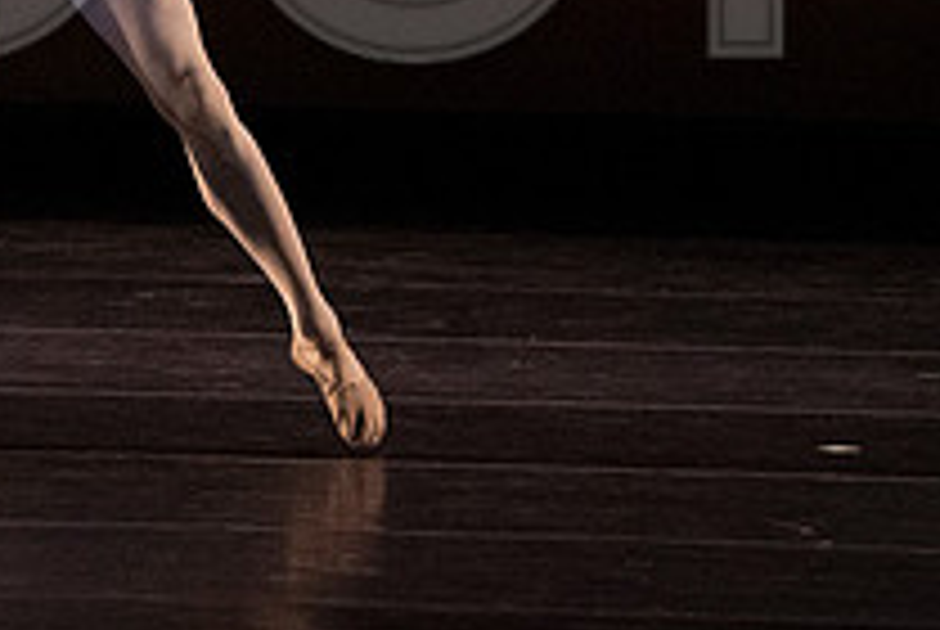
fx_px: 22382
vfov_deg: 1.6
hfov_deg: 2.4
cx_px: -90
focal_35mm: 856
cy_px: -133
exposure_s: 1/400
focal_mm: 309
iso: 20000
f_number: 5.6
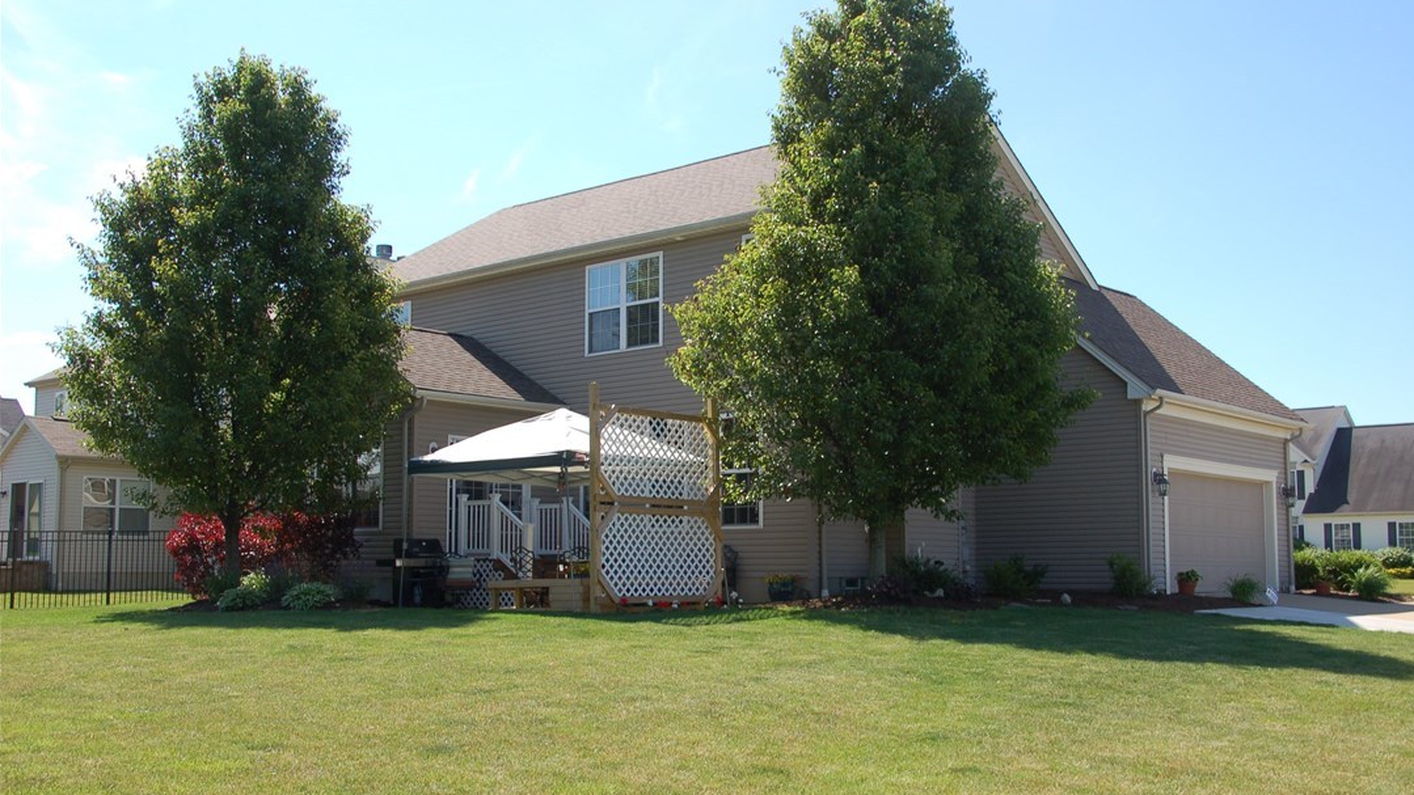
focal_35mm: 40
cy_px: 434
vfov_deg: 30.0
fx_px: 1482
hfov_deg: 51.0
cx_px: 711
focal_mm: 25
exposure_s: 1/500
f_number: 5.6
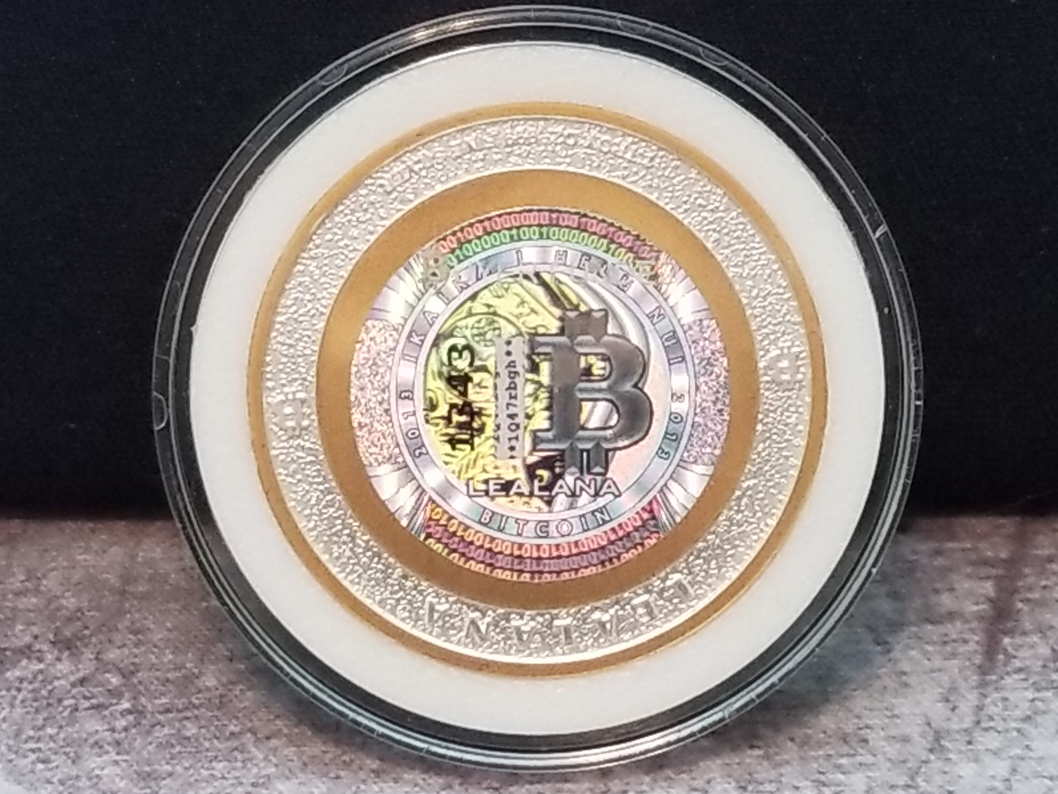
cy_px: 397
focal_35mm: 26
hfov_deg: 67.3
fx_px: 795
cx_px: 529
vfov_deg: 53.1
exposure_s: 1/60
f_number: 1.7
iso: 125
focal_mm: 4.25
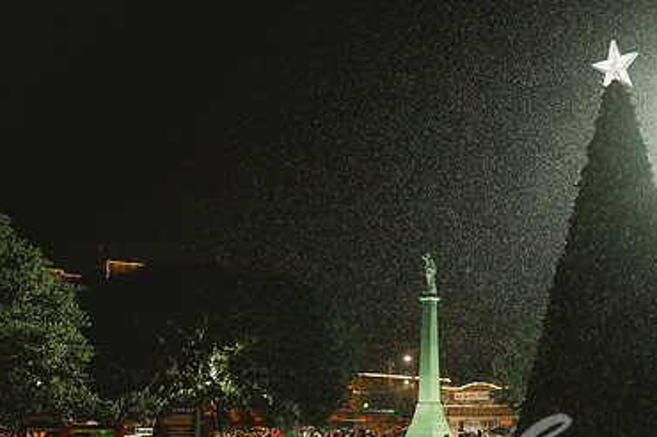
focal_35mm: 79
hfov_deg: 25.5
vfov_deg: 17.2
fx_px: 1440
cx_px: 471
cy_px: 315
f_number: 2
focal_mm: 50
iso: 3200
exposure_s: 1/200
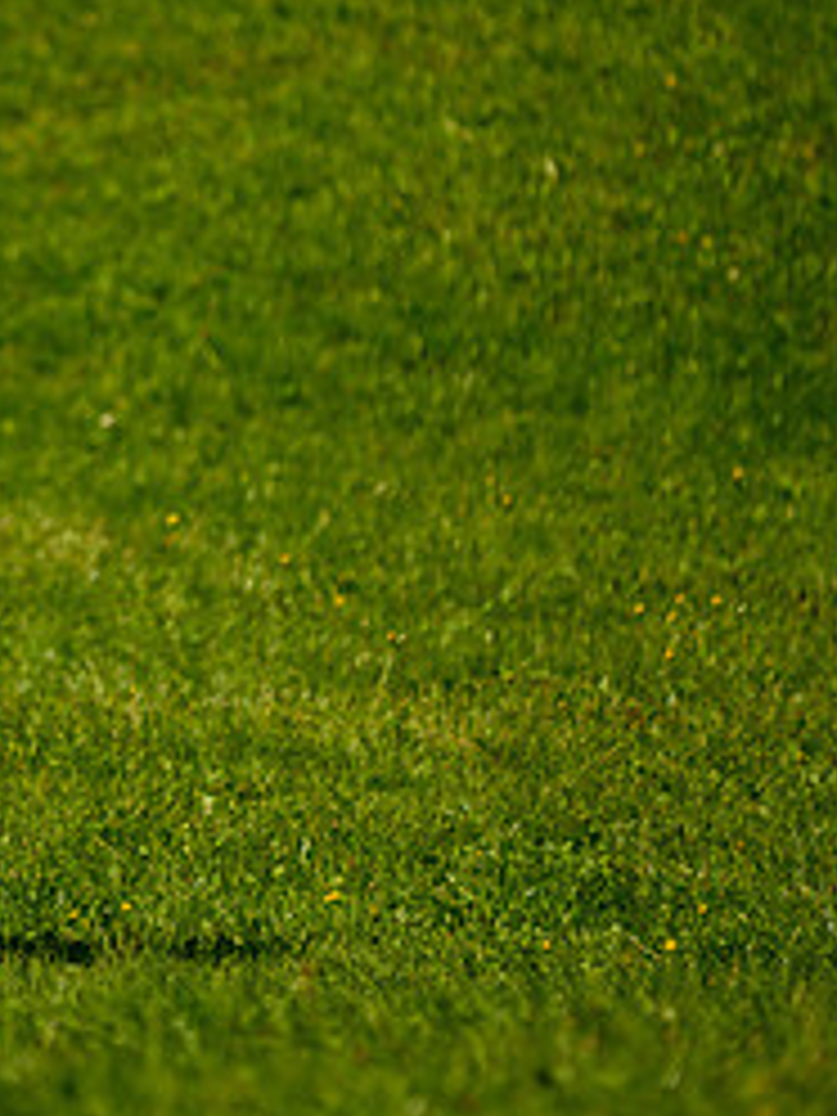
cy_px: 270
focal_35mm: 450
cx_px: -158
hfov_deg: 3.3
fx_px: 14508
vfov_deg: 4.4
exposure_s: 1/1250
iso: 100
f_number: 3.5
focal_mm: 200
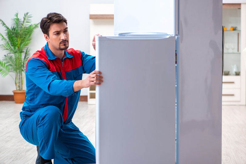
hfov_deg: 19.4
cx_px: 123
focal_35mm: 105
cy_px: 82
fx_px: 718
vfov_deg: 13.1
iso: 160
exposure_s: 1/100
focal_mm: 105
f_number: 5
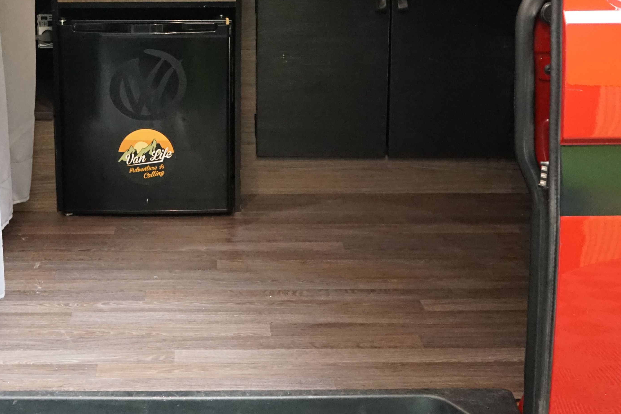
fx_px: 1052
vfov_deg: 21.7
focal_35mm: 61
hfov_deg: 32.6
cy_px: 30
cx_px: 202
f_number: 6.3
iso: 5000
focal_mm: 28
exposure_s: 1/30
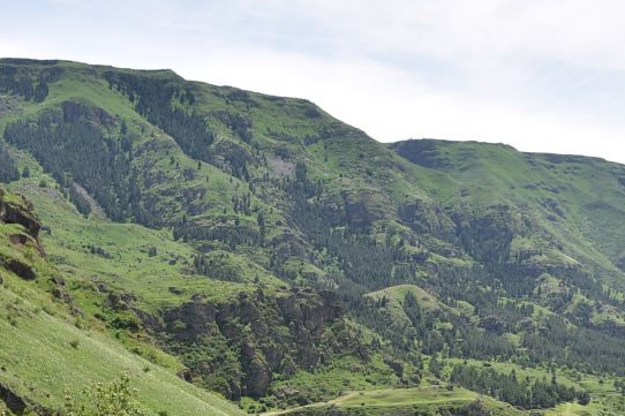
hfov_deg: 17.0
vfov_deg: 11.3
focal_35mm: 120
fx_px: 2083
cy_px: 457
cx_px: 428
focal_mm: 50
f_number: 6.3
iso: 100
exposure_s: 1/250
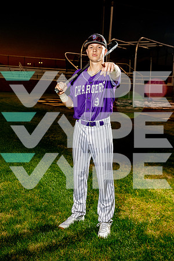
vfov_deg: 38.2
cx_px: 87
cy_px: 130
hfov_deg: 26.0
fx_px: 377
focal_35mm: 52
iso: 800
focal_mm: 52
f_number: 5.6
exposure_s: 1/250
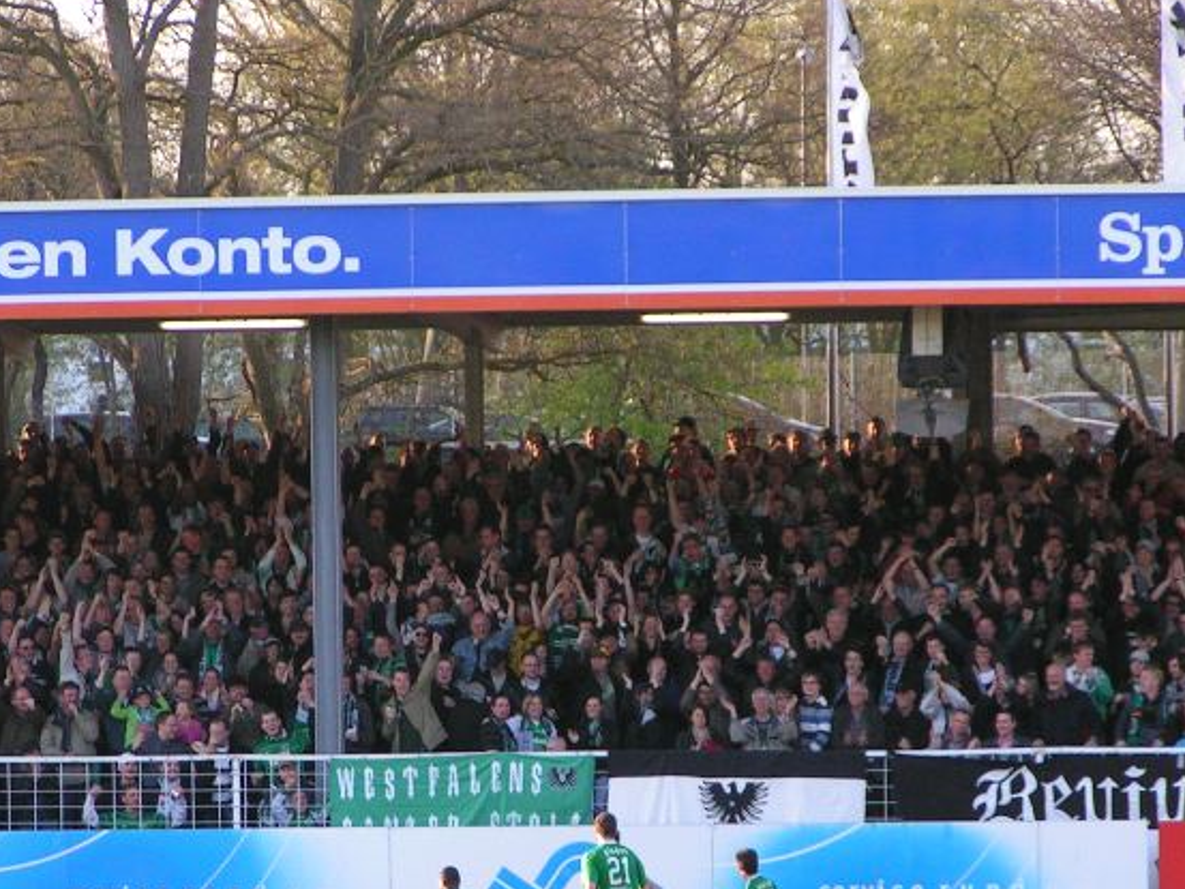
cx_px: 542
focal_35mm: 298
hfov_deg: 6.6
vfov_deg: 5.0
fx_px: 10204
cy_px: 578
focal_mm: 31.5
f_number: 3.5
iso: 125
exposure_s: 1/200
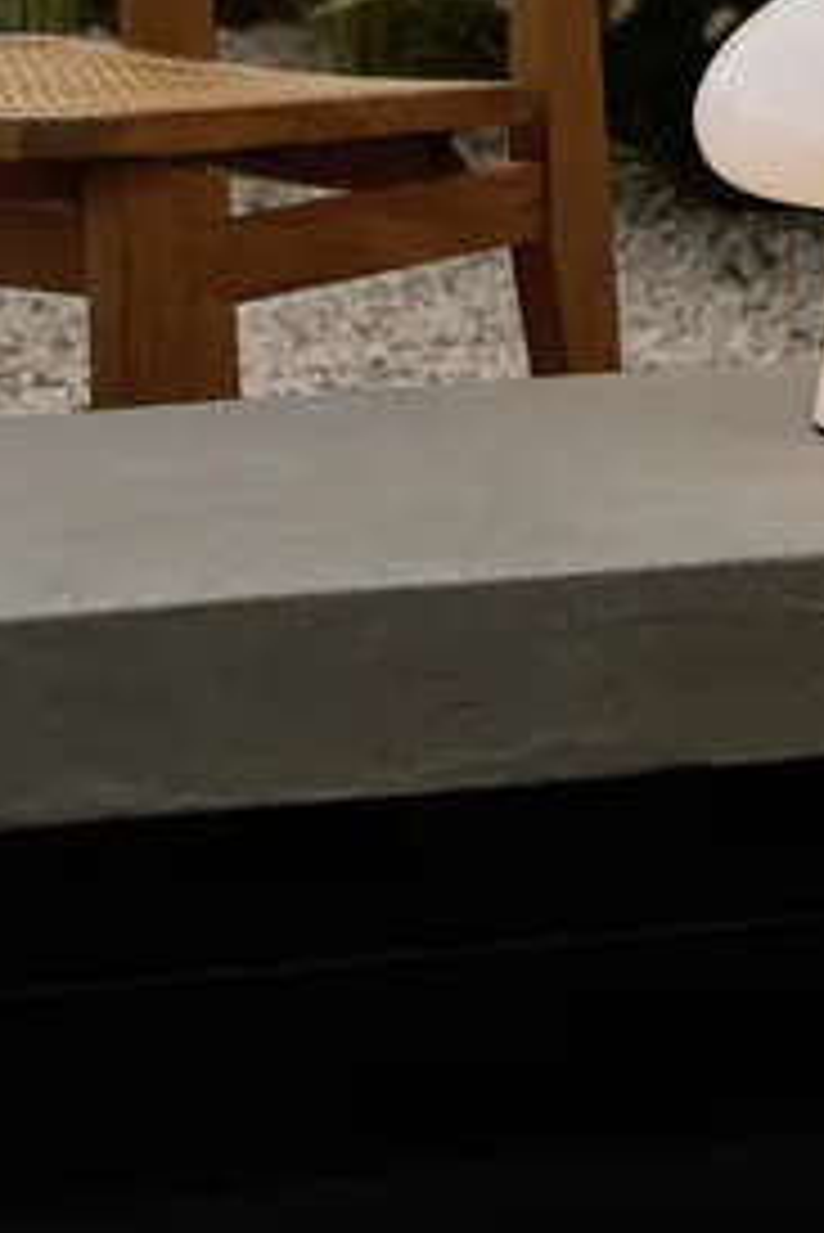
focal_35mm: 207
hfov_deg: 6.6
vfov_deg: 9.9
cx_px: 549
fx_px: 7097
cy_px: 63
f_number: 4
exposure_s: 1/500
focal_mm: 63
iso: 640
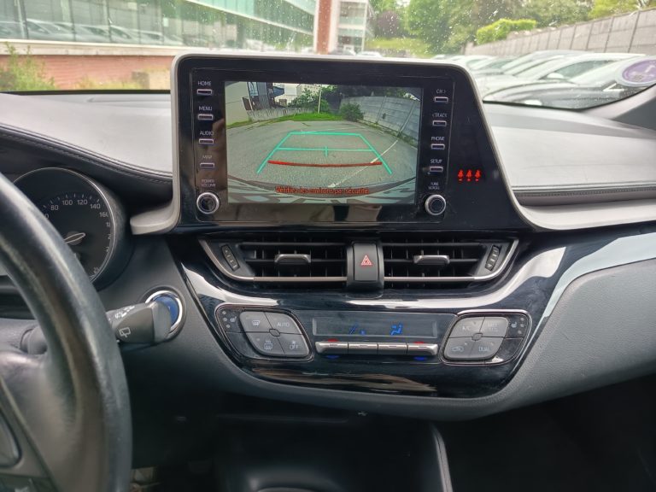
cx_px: 328
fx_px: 455
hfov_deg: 71.6
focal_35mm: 24
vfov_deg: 56.8
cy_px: 246
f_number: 1.7
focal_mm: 5.24
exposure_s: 1/50
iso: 160
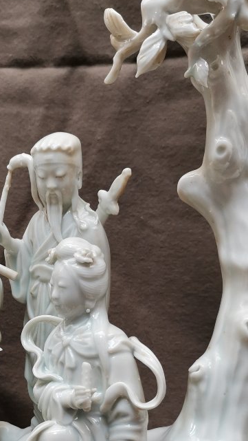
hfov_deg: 22.1
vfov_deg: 38.3
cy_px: 325
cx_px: 19
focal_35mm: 53
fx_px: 619
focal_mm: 4.75
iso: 64
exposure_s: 1/100
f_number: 2.4
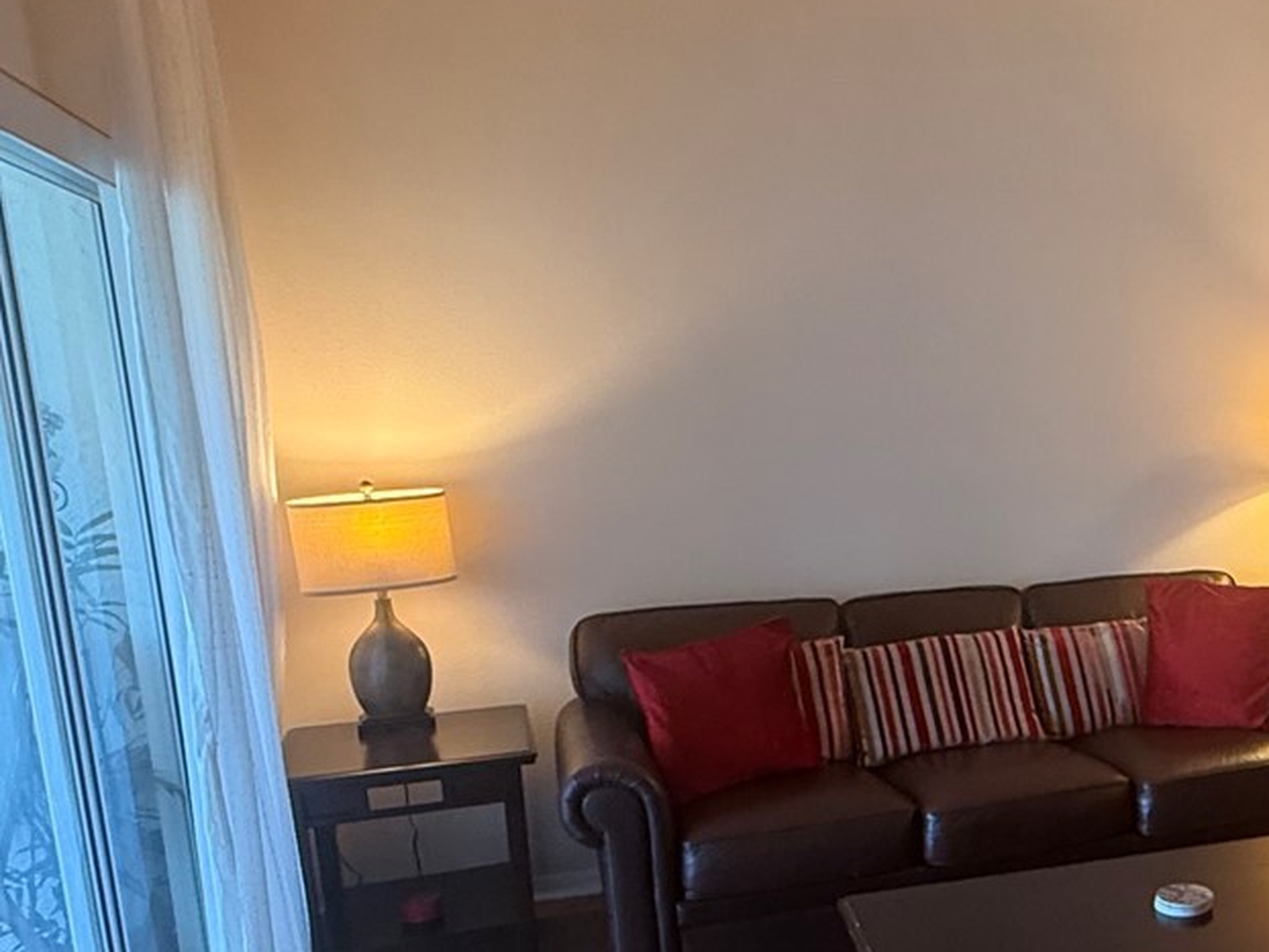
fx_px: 1320
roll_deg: +0.6
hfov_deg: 47.5
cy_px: 644
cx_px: 1077
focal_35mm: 36
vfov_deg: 39.2
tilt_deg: -9.8
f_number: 2.2
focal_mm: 2.22
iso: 320
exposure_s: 1/60
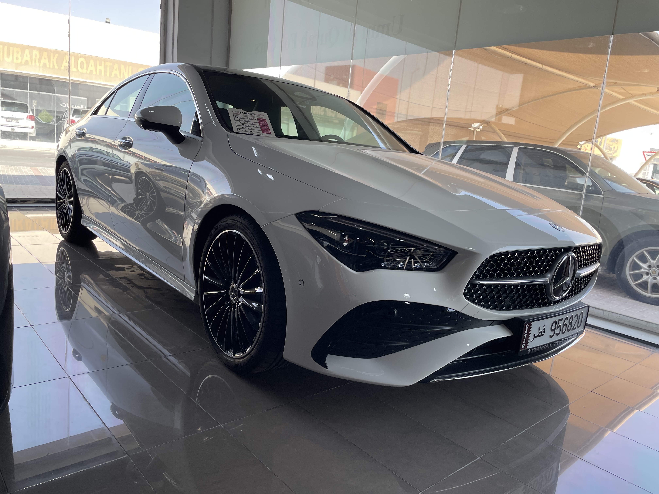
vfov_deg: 53.1
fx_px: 495
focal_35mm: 26
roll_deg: -5.3
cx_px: 330
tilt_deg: -10.2
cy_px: 247
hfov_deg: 67.3
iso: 32
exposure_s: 1/361
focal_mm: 4.2
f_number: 1.6
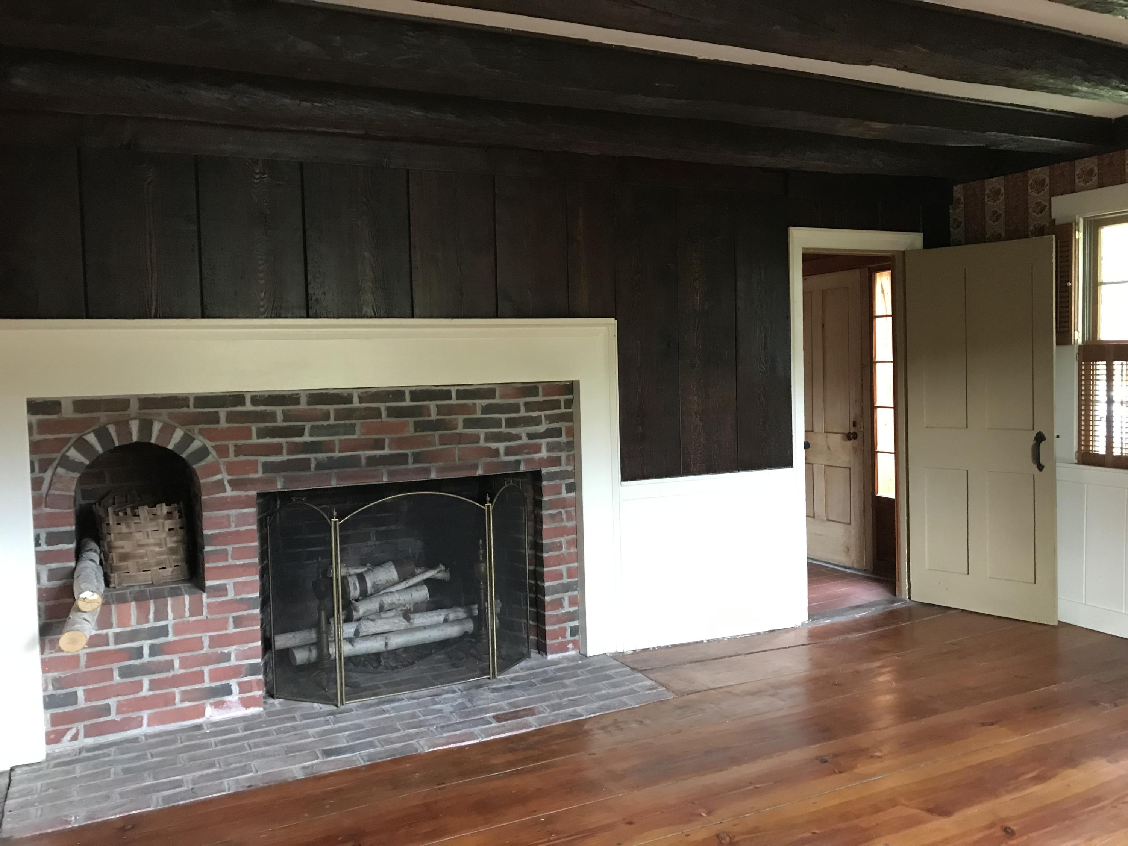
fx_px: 912
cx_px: 564
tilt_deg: -3.4
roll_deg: +1.3
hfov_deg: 63.4
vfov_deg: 49.7
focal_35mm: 28
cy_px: 423
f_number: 1.8
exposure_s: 1/8
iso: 100
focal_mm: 3.99
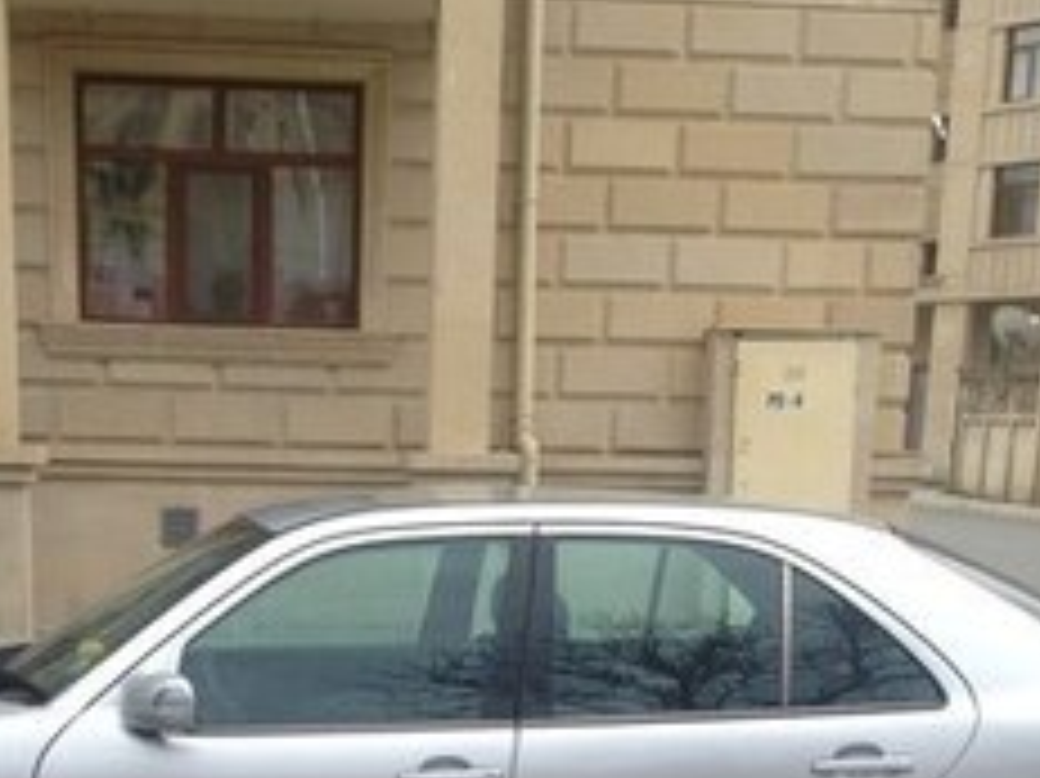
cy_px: 953
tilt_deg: -15.6
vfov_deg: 19.4
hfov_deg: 27.3
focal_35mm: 71
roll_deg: -2.8
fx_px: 2132
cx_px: 401
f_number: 2.4
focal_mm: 4.12
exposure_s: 1/132
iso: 50
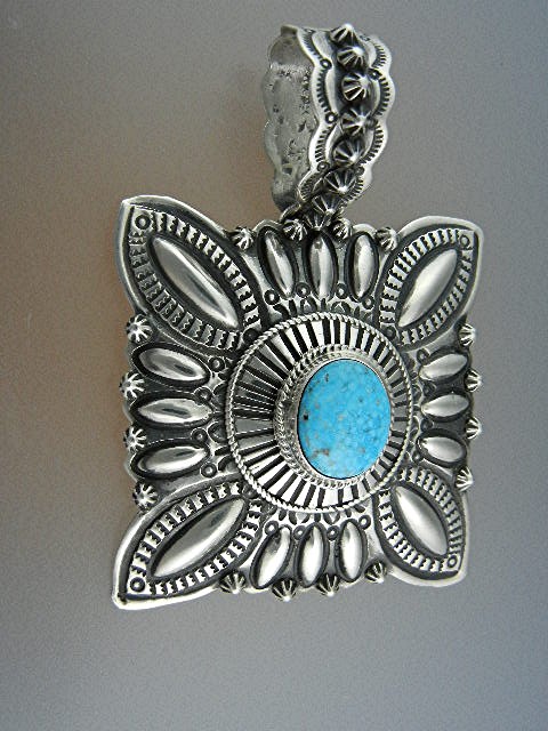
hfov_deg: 32.2
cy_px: 366
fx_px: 950
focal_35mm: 45
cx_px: 274
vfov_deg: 42.1
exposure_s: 1/37.6
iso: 400
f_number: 3.8
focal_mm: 8.1
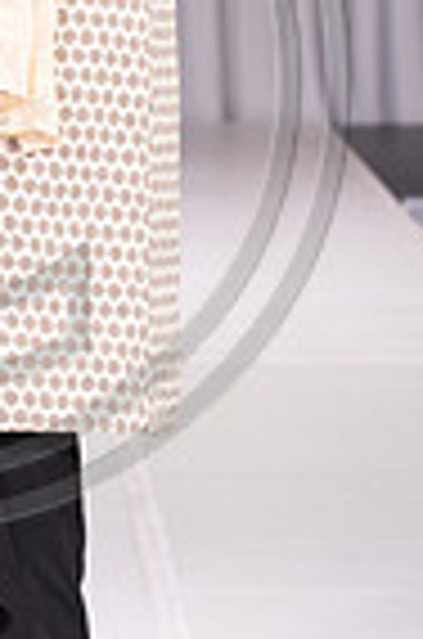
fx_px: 5171
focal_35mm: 292
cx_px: -106
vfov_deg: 7.1
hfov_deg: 4.7
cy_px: 76
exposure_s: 1/400
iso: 2000
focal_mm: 92
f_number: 5.6
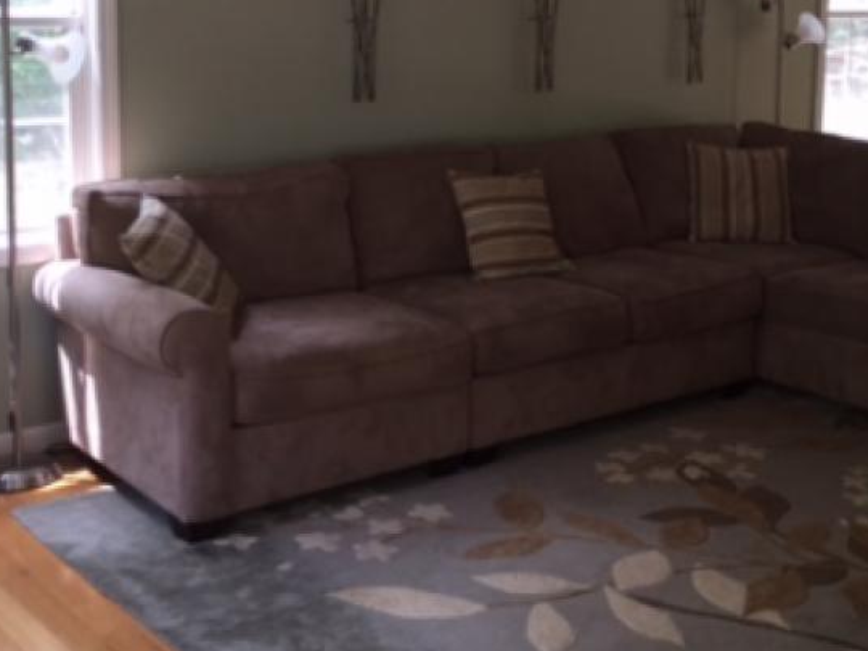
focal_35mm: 55
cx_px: 518
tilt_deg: -7.4
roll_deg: -1.1
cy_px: 168
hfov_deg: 34.8
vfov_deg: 26.2
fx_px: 1379
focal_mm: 4.15
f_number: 2.2
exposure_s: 1/30
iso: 32
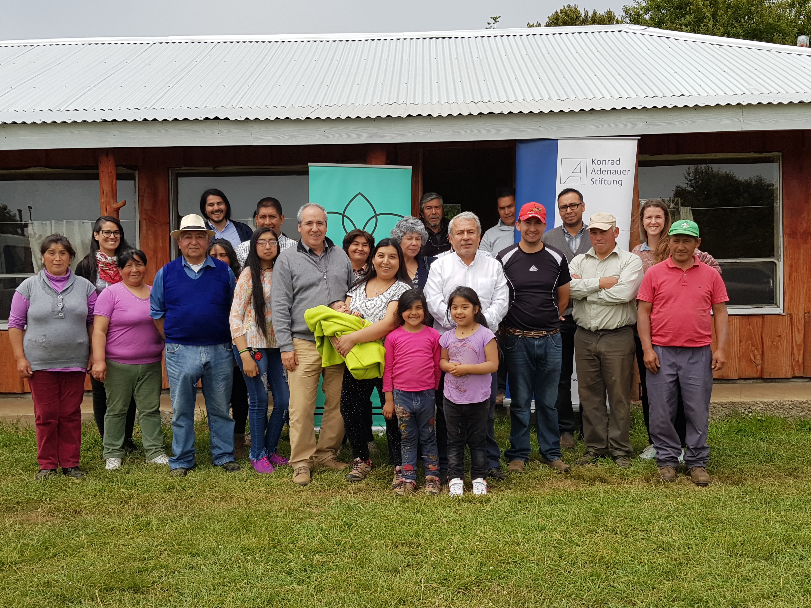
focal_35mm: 26
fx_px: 609
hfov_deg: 67.3
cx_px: 406
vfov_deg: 53.1
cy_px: 304
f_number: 1.7
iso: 40
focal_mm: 4.3
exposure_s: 1/2256
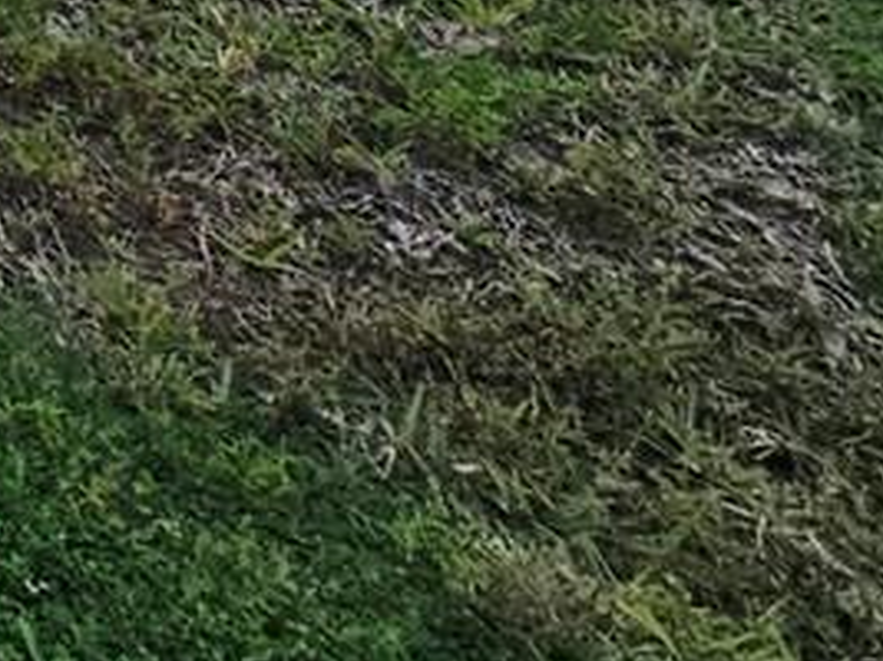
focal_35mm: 78
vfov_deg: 12.0
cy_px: -1206
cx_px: -1214
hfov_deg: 15.1
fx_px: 1989
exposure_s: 1/2723
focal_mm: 2.2
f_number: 2.2
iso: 50
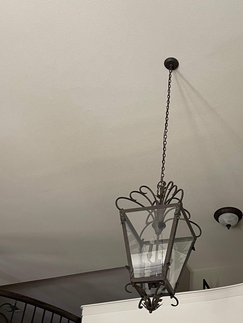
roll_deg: -3.7
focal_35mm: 52
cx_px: 161
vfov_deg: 36.3
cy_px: 227
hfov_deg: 27.9
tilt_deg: +35.4
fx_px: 487
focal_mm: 5.1
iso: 125
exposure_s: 1/91
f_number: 1.6
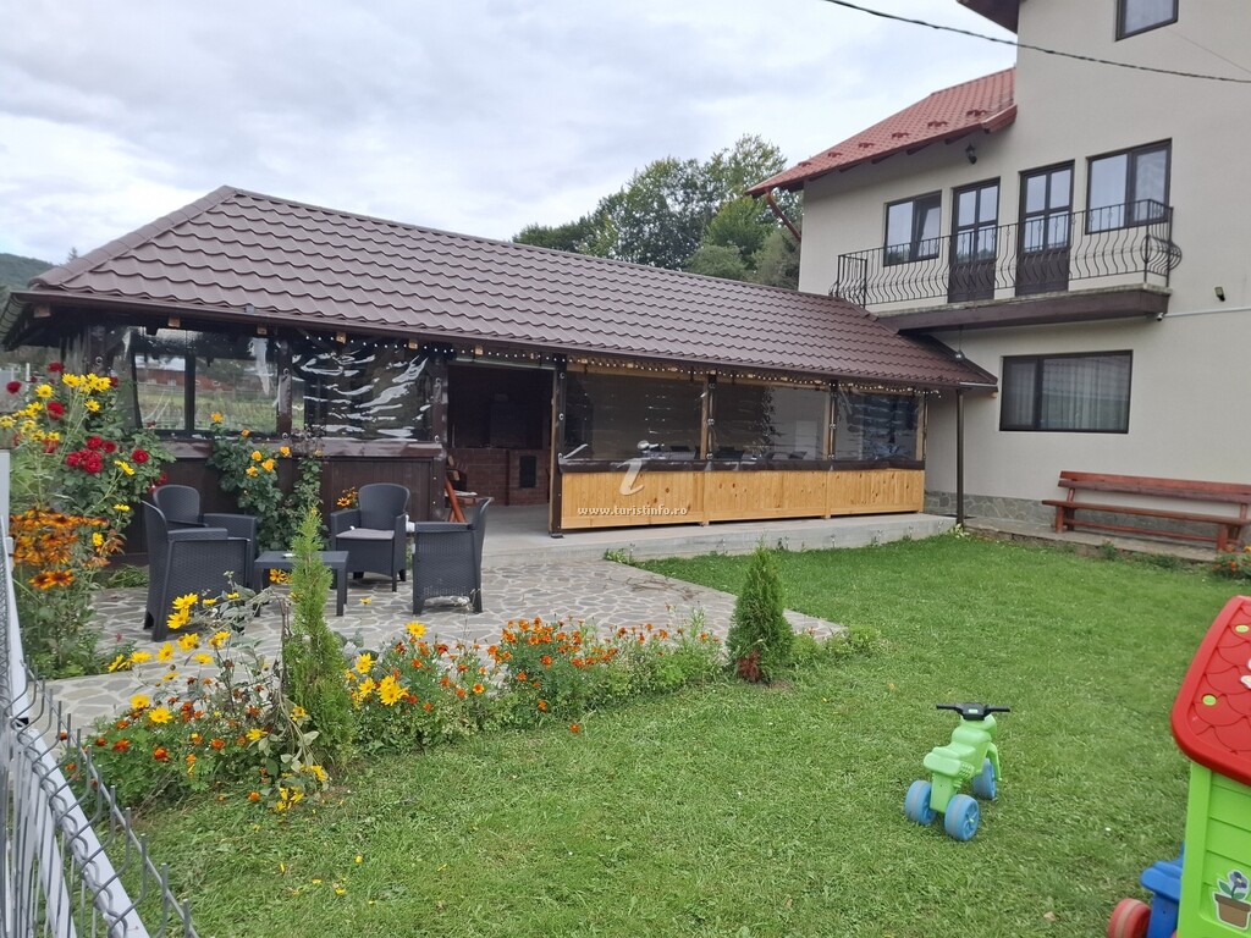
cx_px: 626
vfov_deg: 58.9
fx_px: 831
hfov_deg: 73.9
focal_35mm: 23
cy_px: 469
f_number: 1.8
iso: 50
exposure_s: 1/492
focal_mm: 5.54
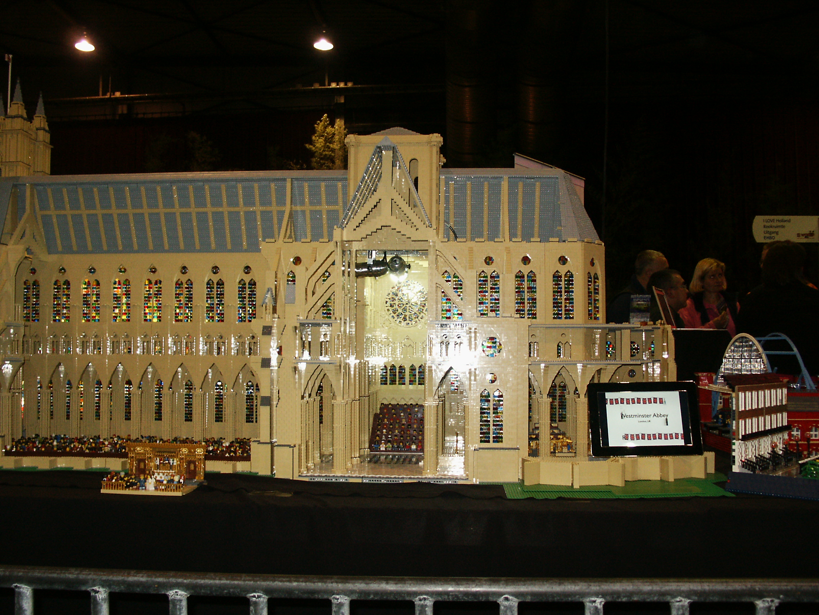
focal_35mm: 35
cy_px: 308
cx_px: 410
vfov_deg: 40.7
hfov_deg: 52.6
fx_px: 828
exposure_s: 1/45
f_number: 3
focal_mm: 7.18
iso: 200
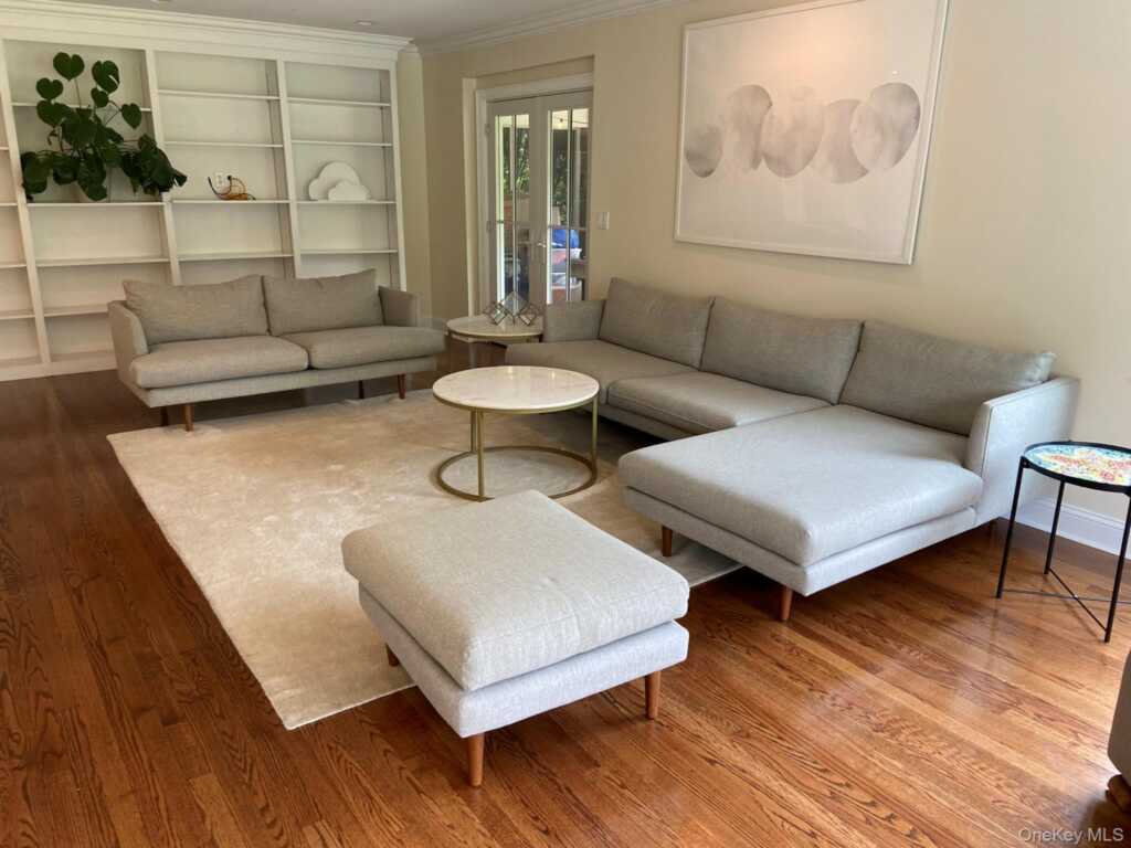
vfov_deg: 53.1
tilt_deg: -15.8
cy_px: 424
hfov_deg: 67.3
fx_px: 849
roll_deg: +0.3
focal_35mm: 26
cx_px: 566
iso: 80
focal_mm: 4.25
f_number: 1.8
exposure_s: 1/120
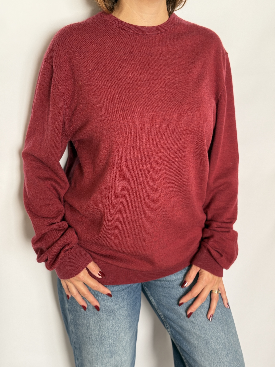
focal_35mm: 48
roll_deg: -2.3
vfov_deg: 39.7
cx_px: 138
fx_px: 508
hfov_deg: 30.3
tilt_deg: -19.2
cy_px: 184
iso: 100
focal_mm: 6.76
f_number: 1.78
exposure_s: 1/60
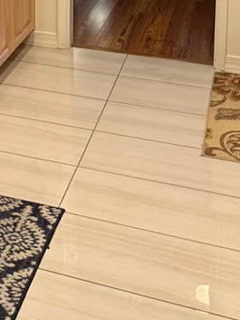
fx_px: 647
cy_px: -106
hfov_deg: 19.9
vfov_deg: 24.1
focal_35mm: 70
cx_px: -38
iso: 250
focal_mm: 6.76
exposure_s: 1/60
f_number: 1.78
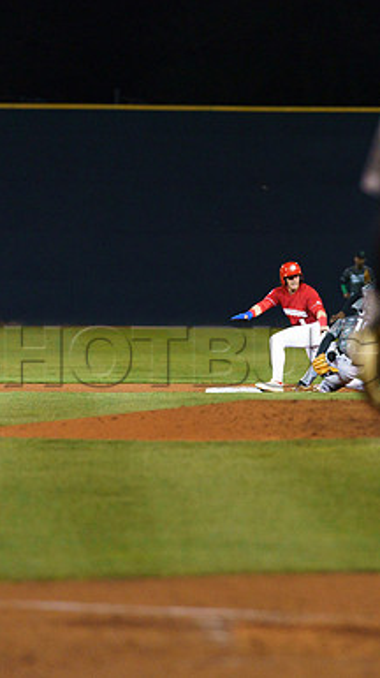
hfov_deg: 4.1
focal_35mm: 296
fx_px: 5313
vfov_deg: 7.3
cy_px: 339
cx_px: 283
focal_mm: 184
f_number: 3.2
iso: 2000
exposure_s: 1/1000
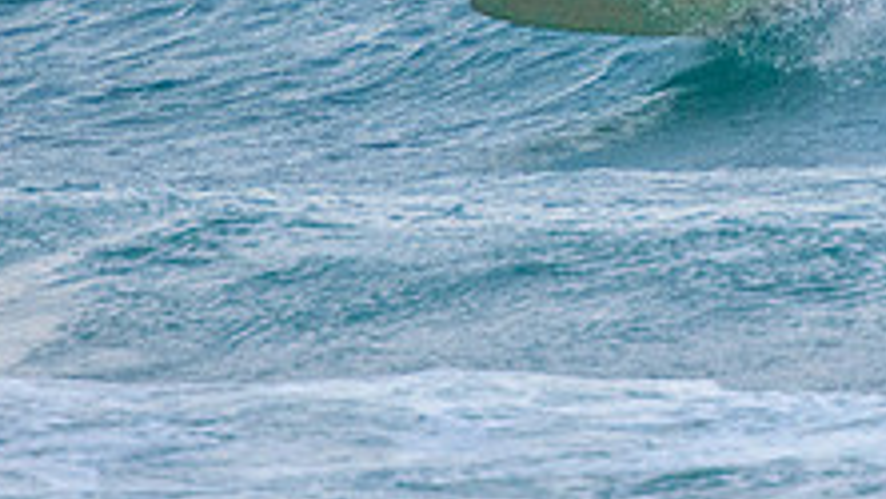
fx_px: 39525
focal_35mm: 1682
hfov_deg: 1.3
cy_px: -98
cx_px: 778
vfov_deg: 0.7
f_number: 5.6
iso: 1250
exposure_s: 1/1600
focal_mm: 400
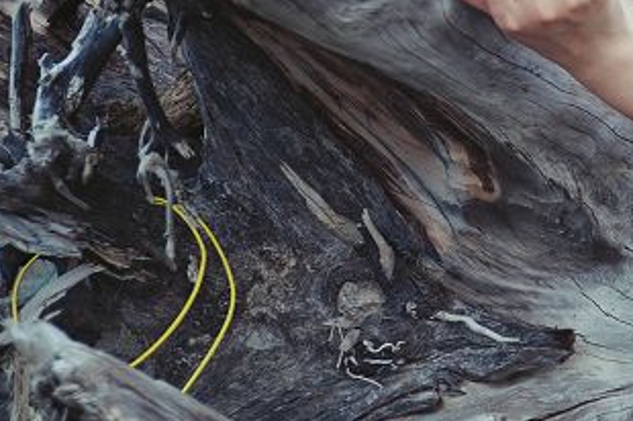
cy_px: -82
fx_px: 2266
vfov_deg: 10.4
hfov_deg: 15.4
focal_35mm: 129
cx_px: 737
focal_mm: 50
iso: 200
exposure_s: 1/1000
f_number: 2.8
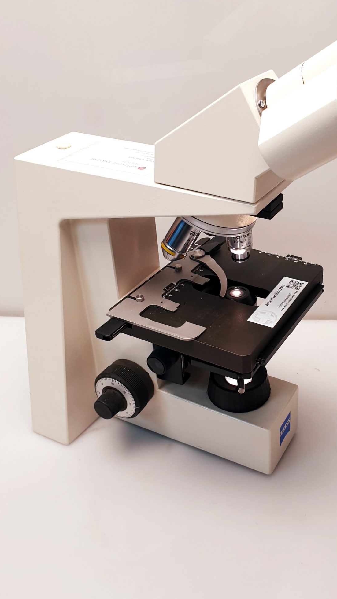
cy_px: 266
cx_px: 243
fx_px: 588
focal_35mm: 37
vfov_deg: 53.9
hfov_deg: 31.5
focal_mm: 4.3
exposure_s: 1/50
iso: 50
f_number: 2.4
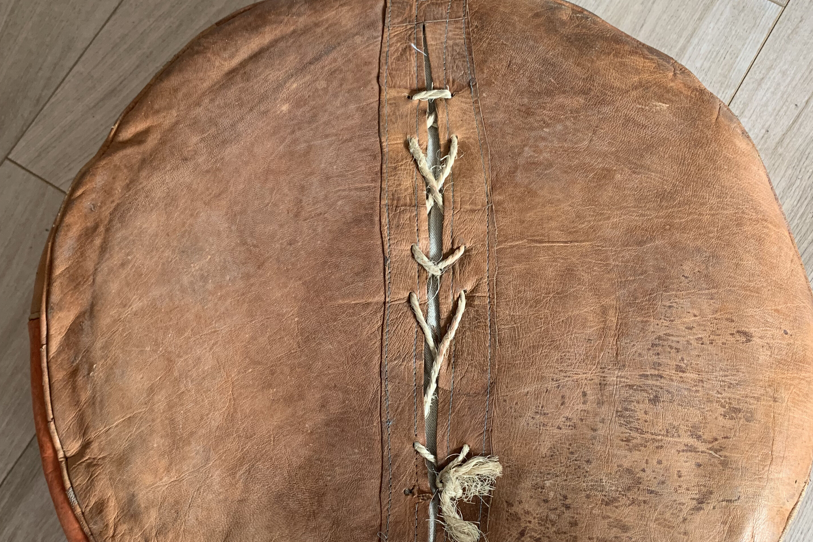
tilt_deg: -74.6
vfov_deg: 35.0
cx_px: 426
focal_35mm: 38
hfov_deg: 50.7
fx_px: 858
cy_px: 314
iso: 100
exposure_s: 1/60
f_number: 1.8
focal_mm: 4.25
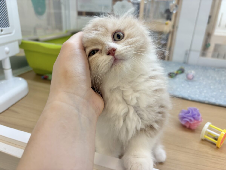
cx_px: 113
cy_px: 85
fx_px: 170
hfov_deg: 67.3
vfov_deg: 53.1
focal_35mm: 26
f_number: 1.6
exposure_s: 1/100
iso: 50
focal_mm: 5.96
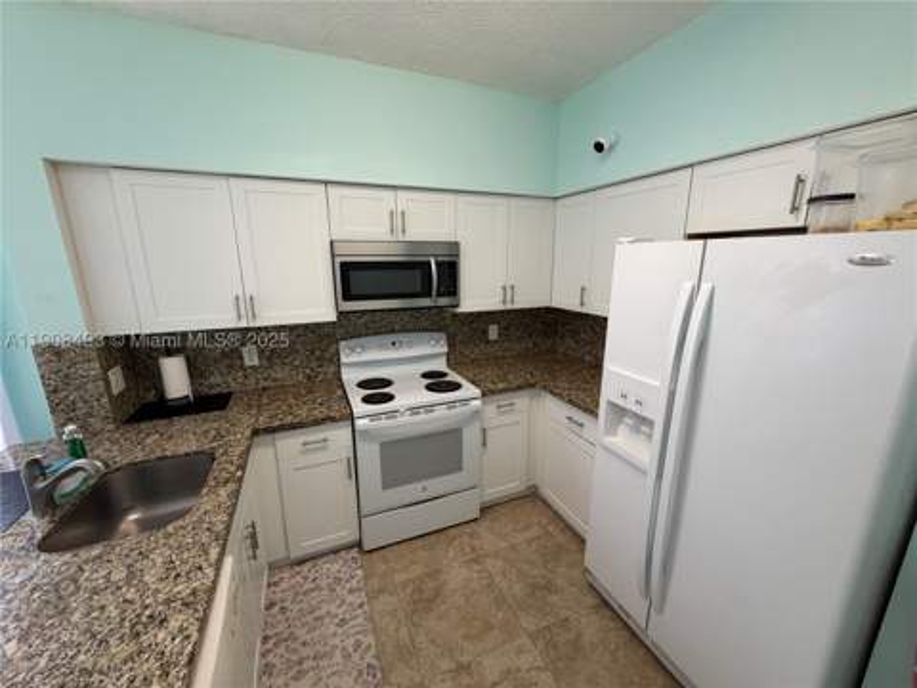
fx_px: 371
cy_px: 344
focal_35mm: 14
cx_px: 458
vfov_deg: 85.7
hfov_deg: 102.1
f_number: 2.2
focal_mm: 2.22
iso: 250
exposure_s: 1/120
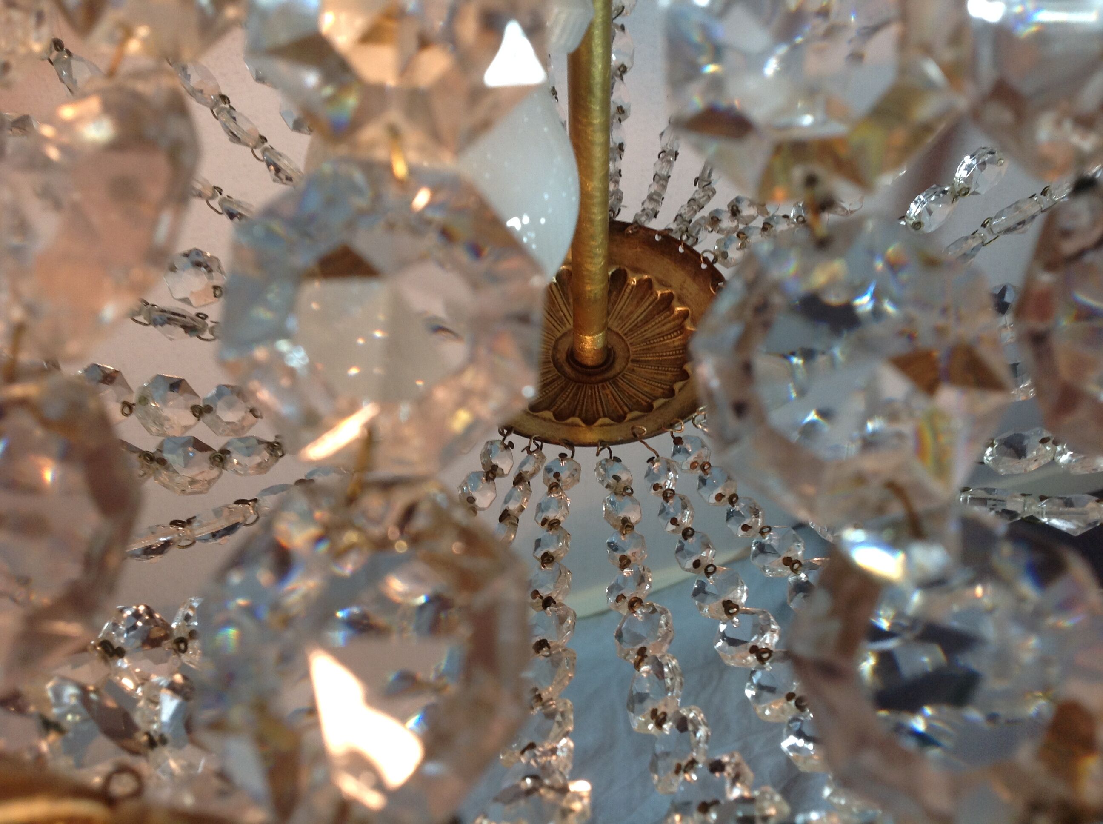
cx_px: 552
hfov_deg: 52.7
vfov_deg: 40.6
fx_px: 1114
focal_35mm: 35
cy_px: 412
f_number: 2.4
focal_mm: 4.28
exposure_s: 1/15
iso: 64
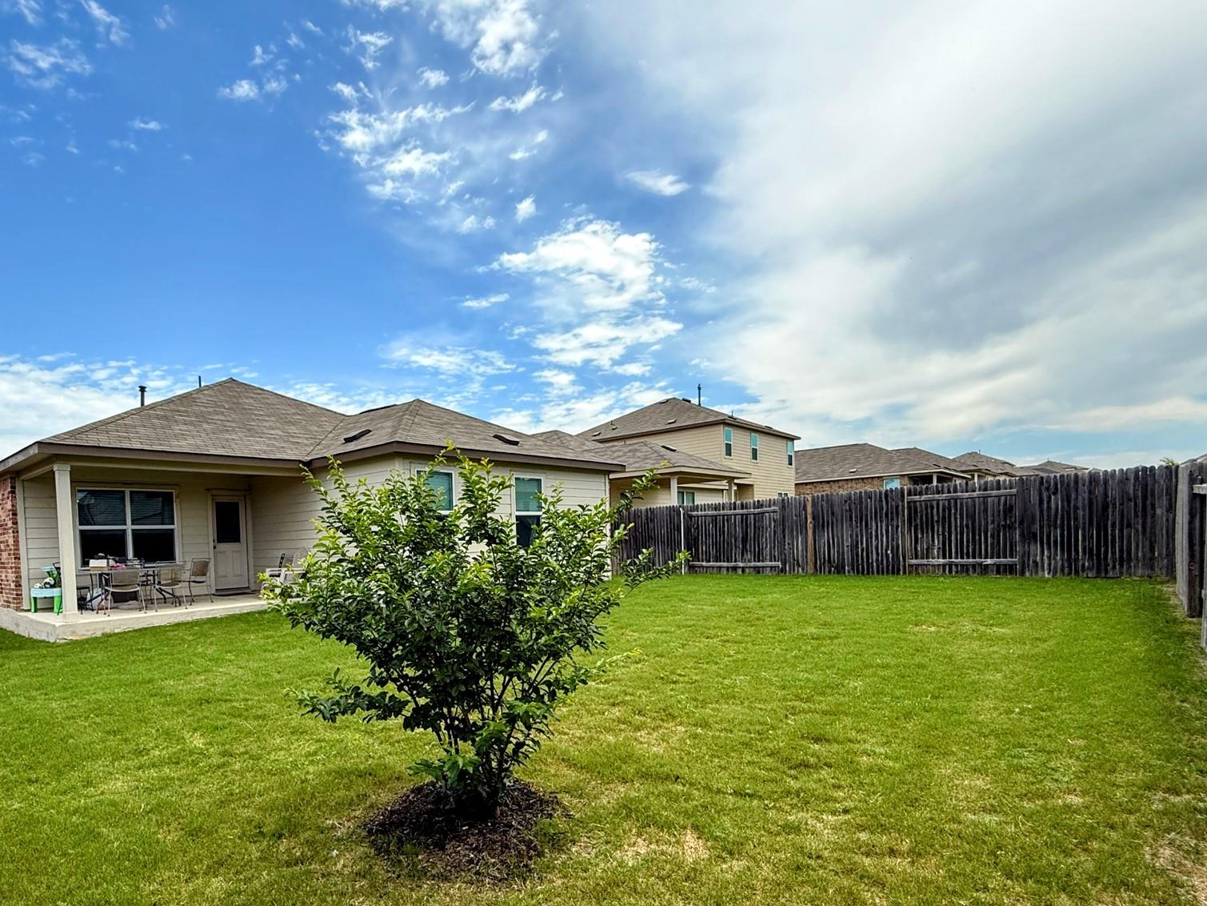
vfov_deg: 67.7
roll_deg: +2.1
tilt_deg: -0.1
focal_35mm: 19
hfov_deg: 83.2
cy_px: 564
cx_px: 461
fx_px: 663
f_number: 2.2
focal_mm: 2.22
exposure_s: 1/1105
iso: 50
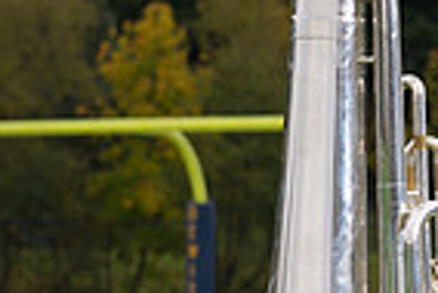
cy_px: 119
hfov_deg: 7.4
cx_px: 666
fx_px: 3325
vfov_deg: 5.0
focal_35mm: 273
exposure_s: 1/250
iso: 50
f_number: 4.5
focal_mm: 66
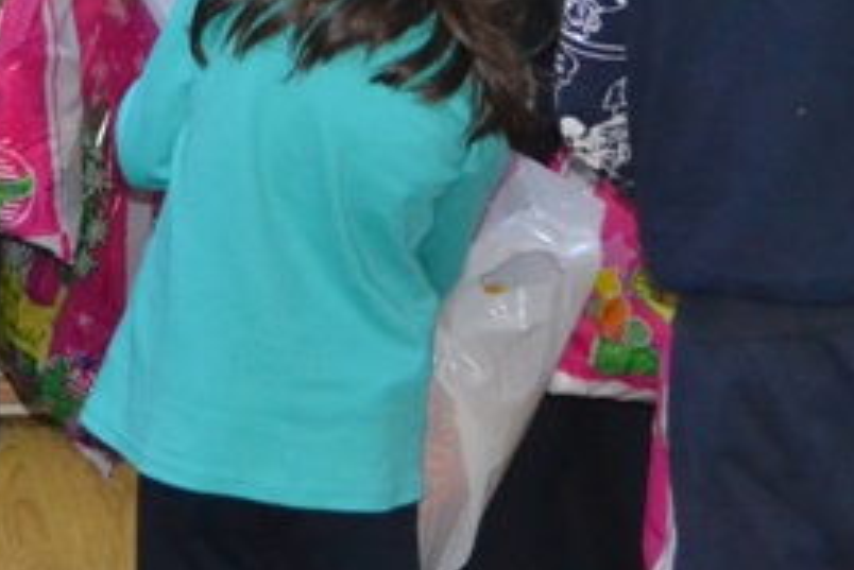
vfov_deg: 7.8
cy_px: -269
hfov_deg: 11.8
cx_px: 51
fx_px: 4082
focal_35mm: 172
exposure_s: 1/60
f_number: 4.5
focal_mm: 30
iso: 3200
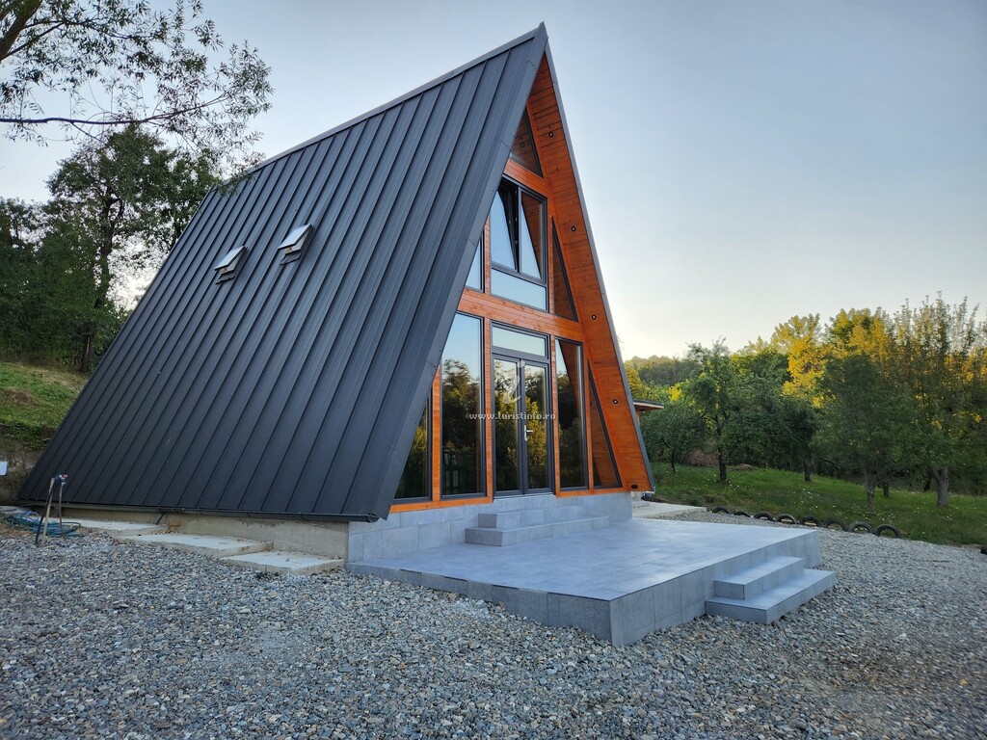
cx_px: 494
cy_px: 370
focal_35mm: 23
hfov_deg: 73.9
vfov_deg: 58.9
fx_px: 656
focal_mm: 5.4
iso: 20
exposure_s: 1/355
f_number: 1.8
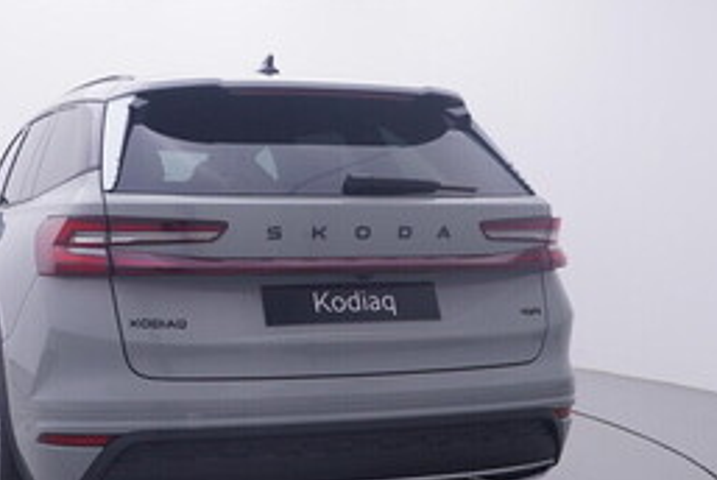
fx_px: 958
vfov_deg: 28.1
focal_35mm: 48
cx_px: 158
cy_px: 255
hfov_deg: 39.6
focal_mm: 15
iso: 200
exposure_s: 1/80
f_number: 5
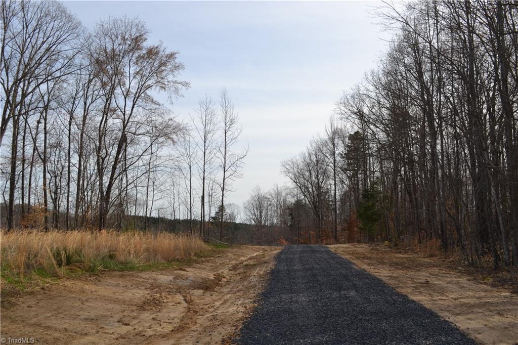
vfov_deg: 39.9
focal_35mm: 33
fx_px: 475
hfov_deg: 57.2
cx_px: 259
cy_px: 172
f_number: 9
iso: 100
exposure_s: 1/200
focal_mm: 22
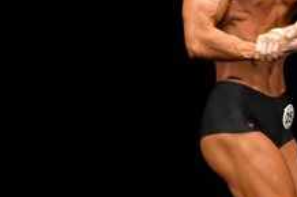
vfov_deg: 1.4
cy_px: 154
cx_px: 221
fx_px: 7922
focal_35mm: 961
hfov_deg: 2.1
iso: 4000
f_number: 5.6
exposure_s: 1/400
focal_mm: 180
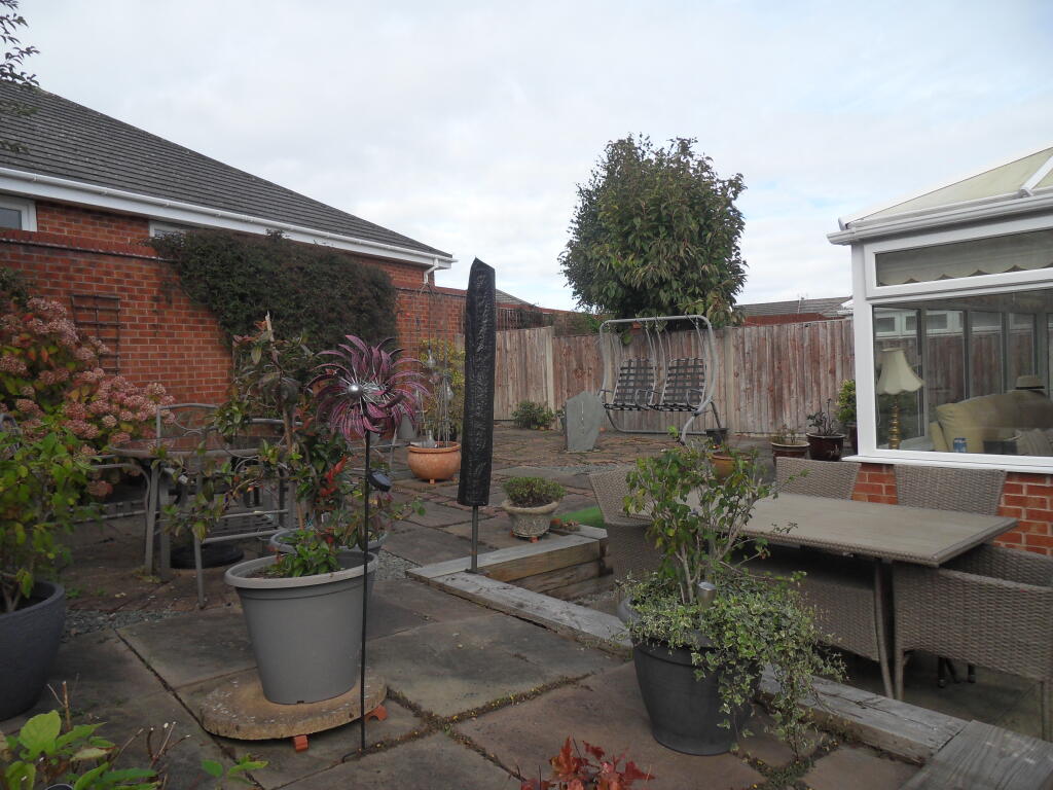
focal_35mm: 24
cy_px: 395
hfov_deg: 71.6
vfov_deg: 56.8
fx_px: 730
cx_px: 526
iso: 80
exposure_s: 1/180
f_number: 7.5
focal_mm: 4.2
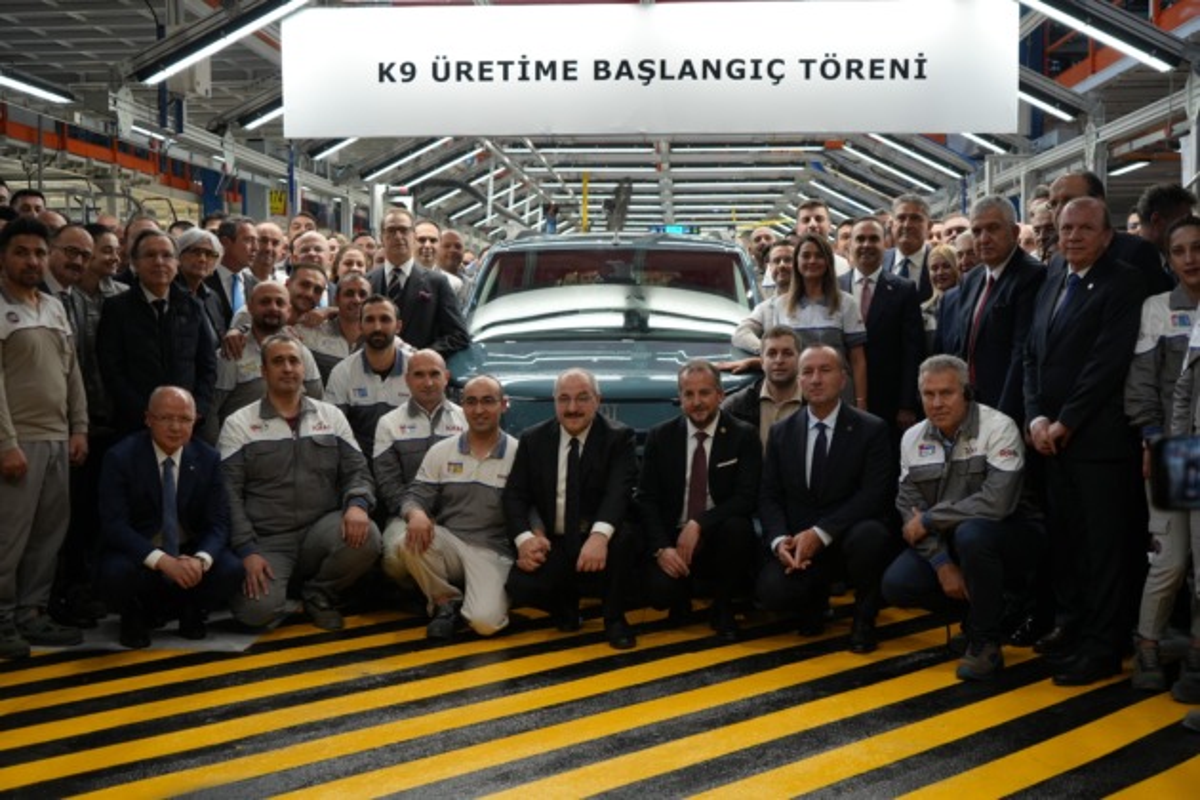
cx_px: 600
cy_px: 400
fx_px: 1467
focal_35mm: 44
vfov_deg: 30.5
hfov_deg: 44.5
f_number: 4
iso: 1600
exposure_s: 1/160
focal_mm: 44
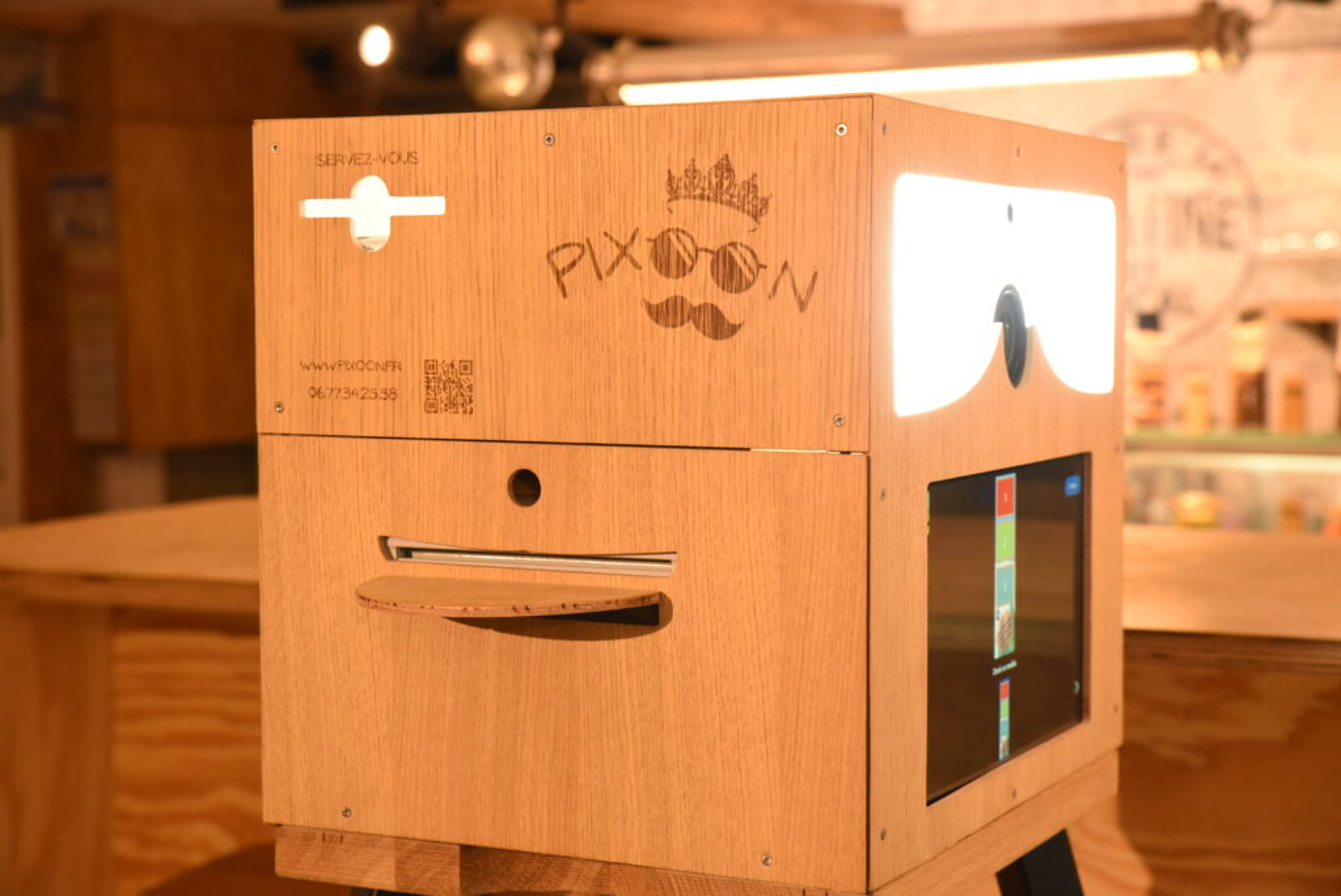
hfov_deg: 28.8
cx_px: 670
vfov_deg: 19.5
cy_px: 448
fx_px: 2609
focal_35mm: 70
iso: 3600
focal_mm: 70
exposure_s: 1/80
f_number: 5.6
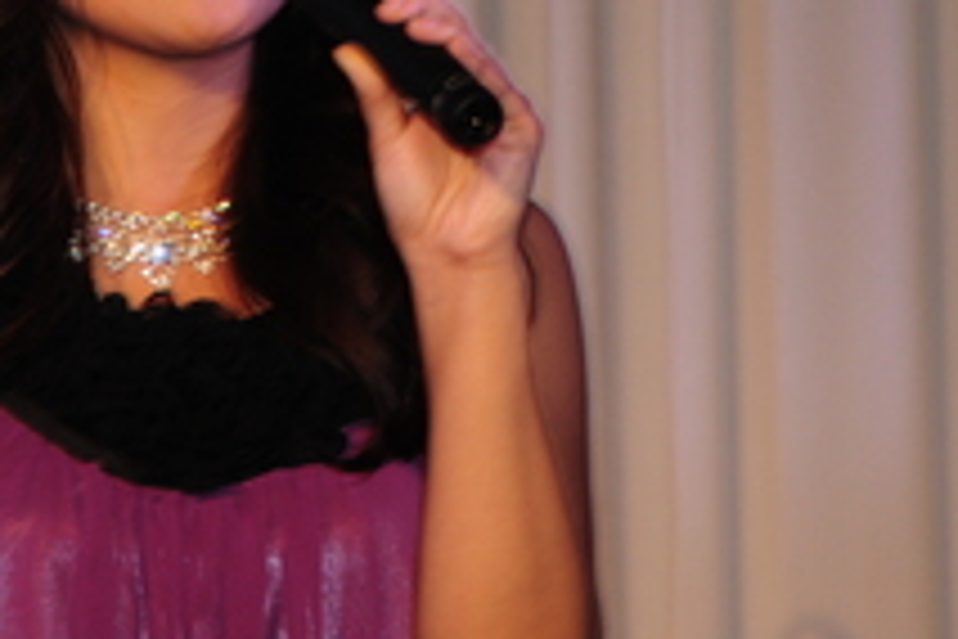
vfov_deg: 3.6
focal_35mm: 379
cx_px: 202
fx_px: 10085
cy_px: -4
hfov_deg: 5.4
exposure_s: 1/30
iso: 400
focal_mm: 120
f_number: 5.6
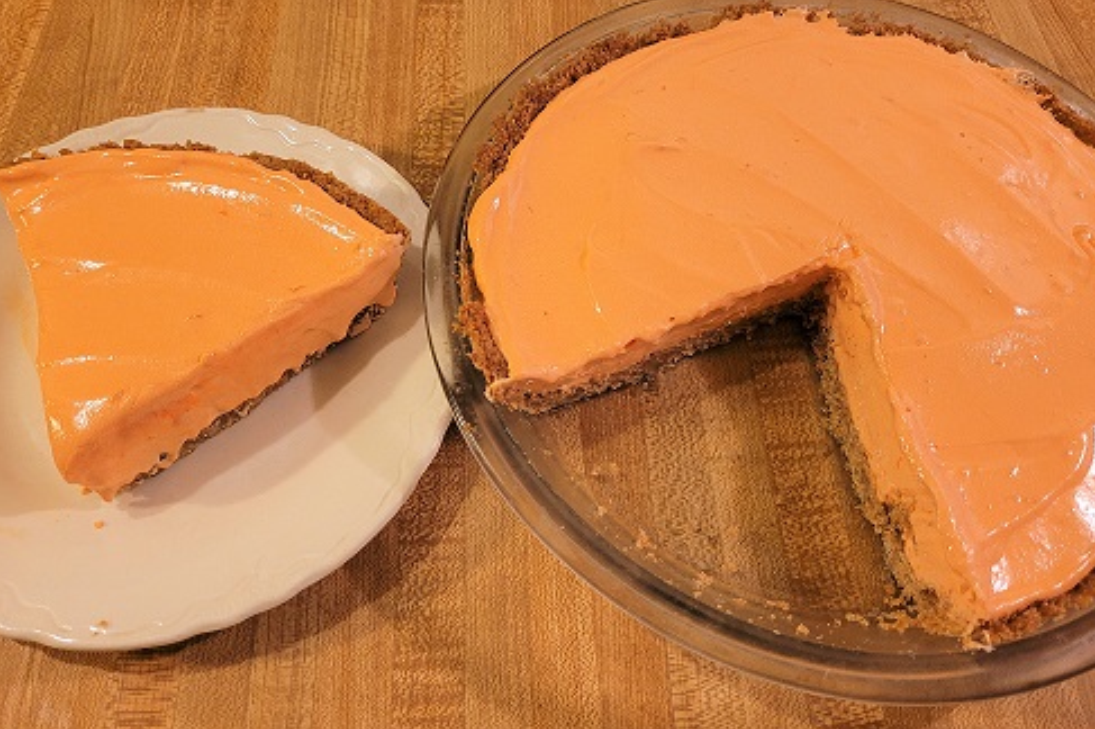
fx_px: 851
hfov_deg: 65.5
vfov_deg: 46.3
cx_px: 549
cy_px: 335
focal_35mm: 28
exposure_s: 1/60
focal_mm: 5.4
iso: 160
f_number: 1.8
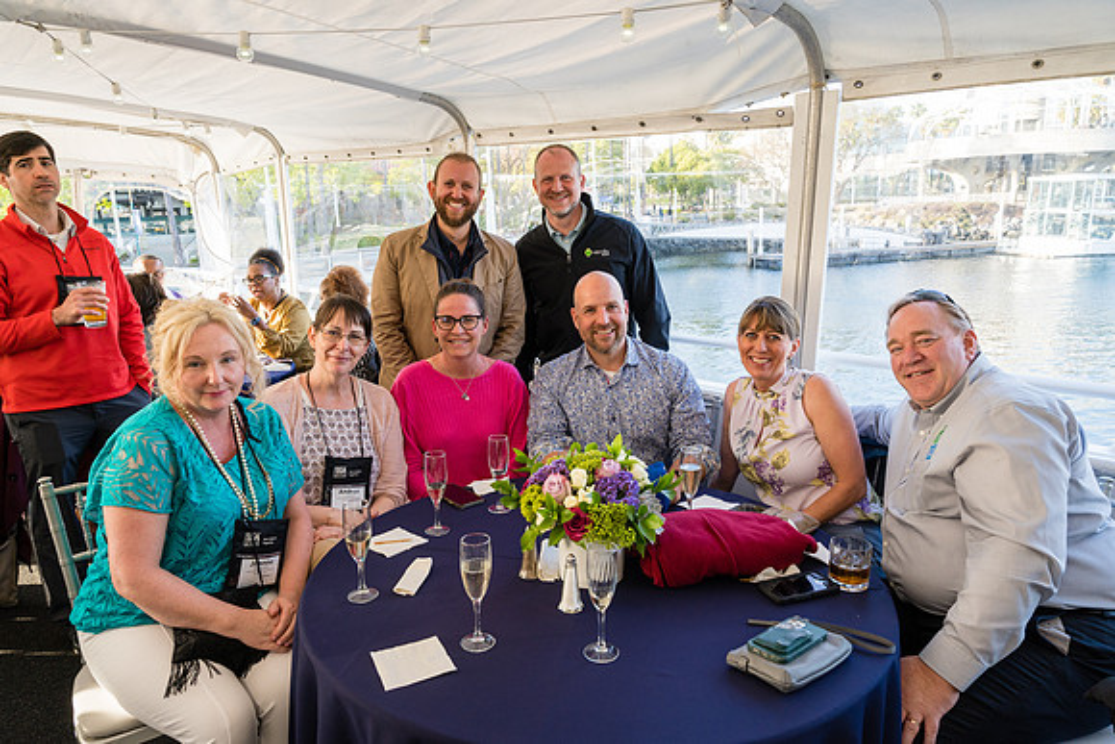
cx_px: 558
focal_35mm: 24
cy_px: 372
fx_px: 743
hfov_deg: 73.7
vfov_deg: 53.2
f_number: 5.6
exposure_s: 1/200
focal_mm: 24
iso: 500
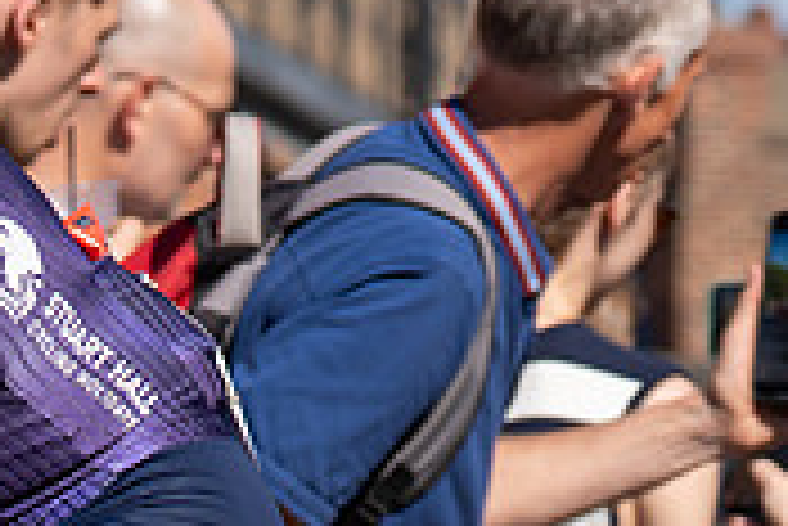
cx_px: -968
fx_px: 9442
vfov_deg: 3.2
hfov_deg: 4.7
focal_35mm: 431
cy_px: 591
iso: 100
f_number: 3.5
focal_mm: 70
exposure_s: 1/1000
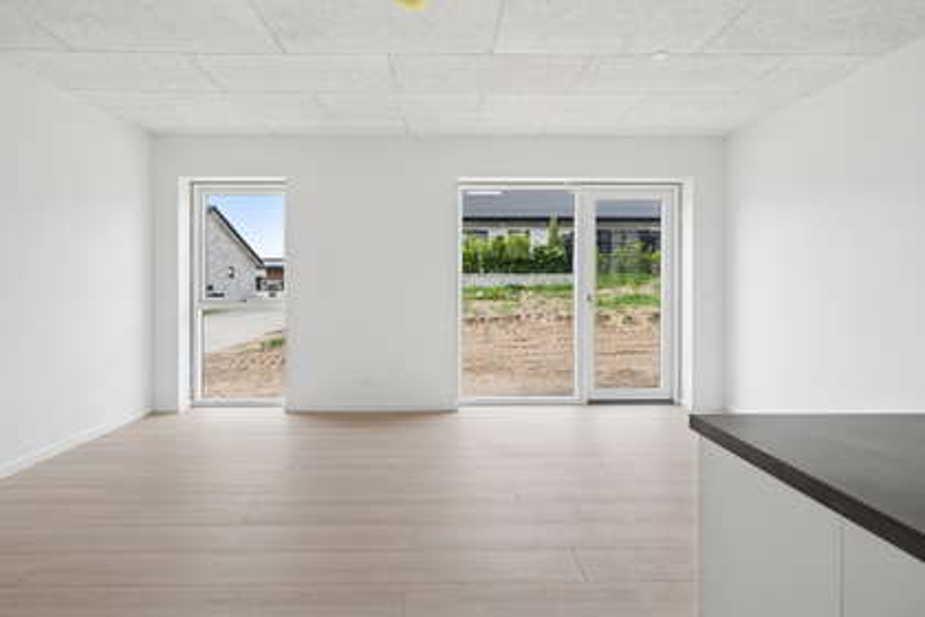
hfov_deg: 86.9
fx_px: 488
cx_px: 462
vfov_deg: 64.6
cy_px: 308
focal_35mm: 19
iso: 640
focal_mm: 19
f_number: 9
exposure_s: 1/200
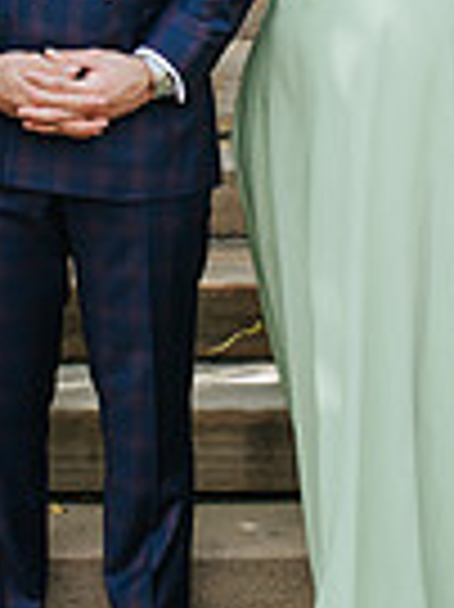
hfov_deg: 9.2
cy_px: 105
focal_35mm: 160
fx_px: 2802
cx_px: 85
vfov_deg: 12.3
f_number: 3.5
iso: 280
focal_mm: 35
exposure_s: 1/500
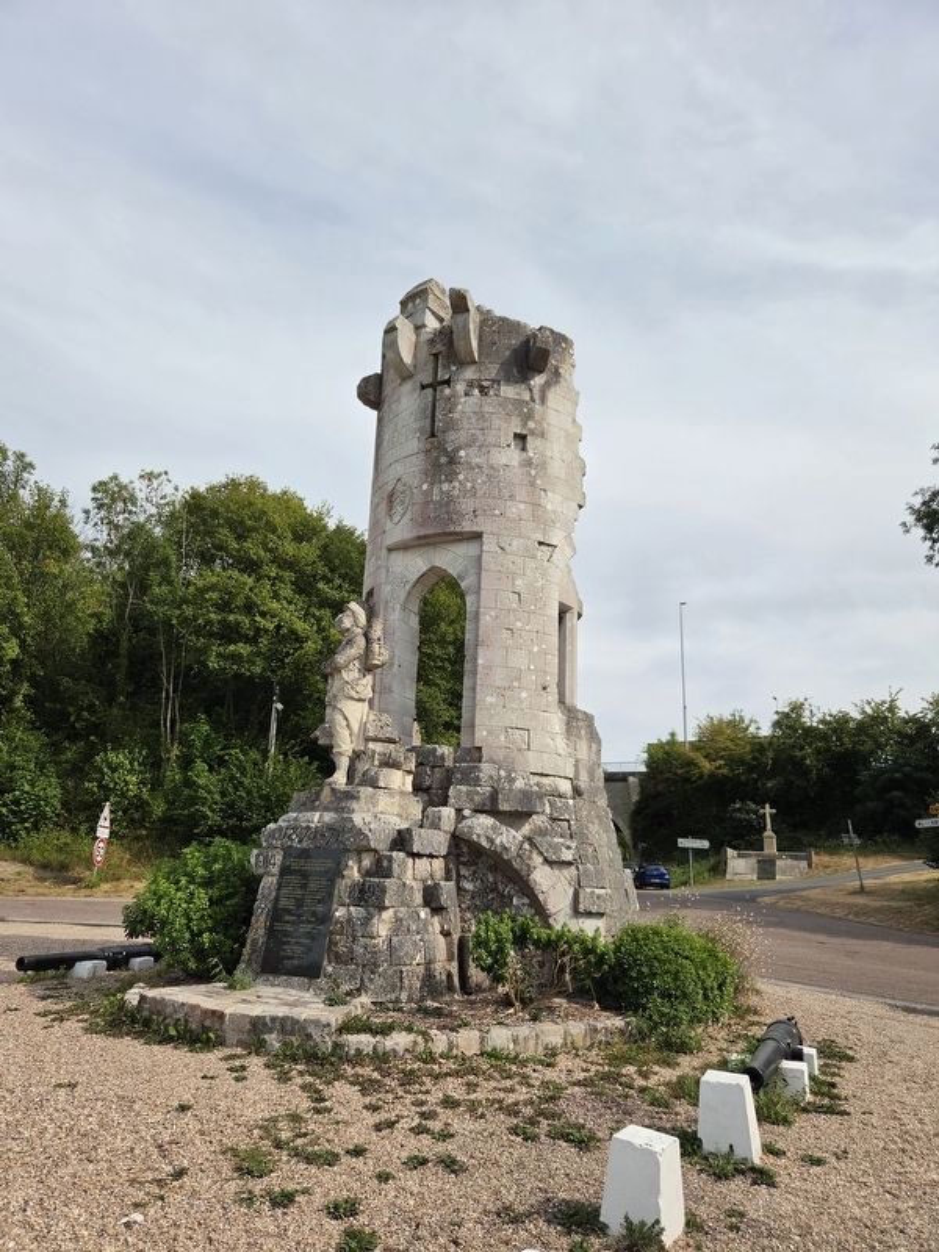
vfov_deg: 73.9
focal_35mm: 23
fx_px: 832
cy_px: 626
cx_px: 470
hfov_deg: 58.9
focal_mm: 5.4
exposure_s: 1/5259
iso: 80
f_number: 1.8
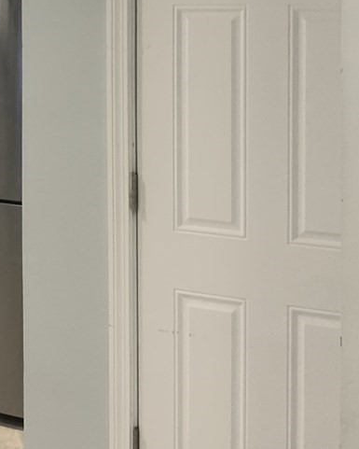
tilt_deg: +1.8
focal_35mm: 81
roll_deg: -0.7
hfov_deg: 18.1
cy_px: 48
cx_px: -60
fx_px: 1075
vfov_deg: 23.0
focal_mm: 4.25
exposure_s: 1/60
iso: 64
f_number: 1.8
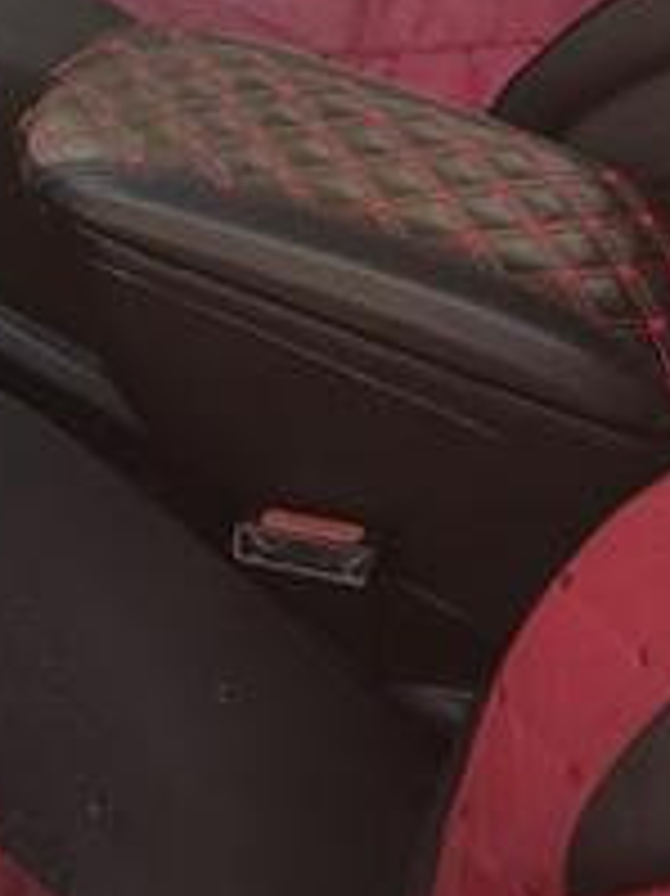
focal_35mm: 118
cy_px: -7
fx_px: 3048
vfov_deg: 16.3
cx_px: -400
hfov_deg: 11.9
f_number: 1.9
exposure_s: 1/100
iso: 221
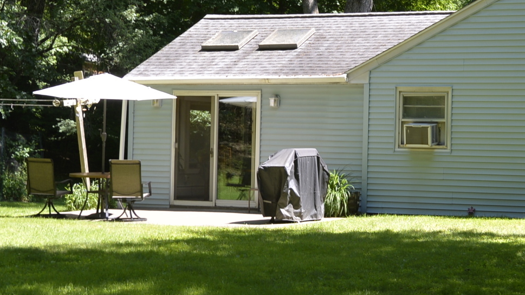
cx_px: 427
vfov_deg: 11.7
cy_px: 103
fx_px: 1434
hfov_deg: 20.5
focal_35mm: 103
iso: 110
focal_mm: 31
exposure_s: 1/125
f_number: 5.6
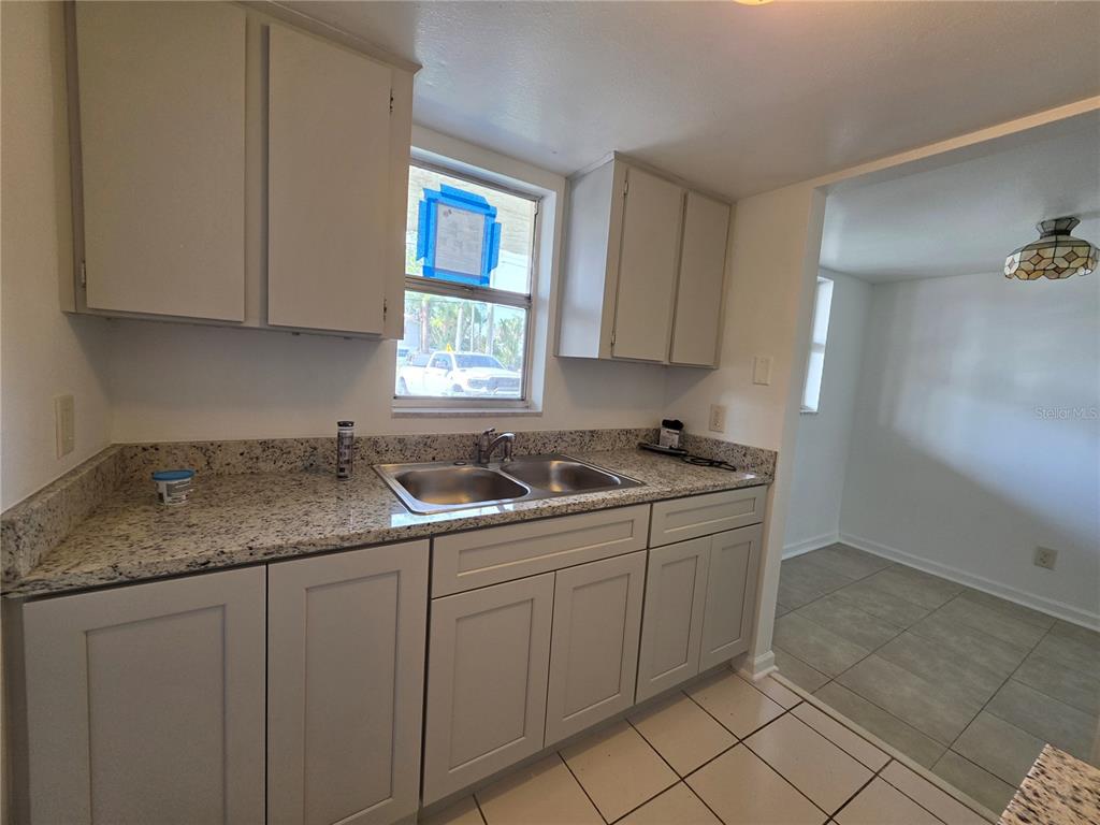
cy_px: 412
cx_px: 550
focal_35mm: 13
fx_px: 413
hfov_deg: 106.2
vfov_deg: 89.9
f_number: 1.9
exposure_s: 1/120
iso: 80
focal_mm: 2.2
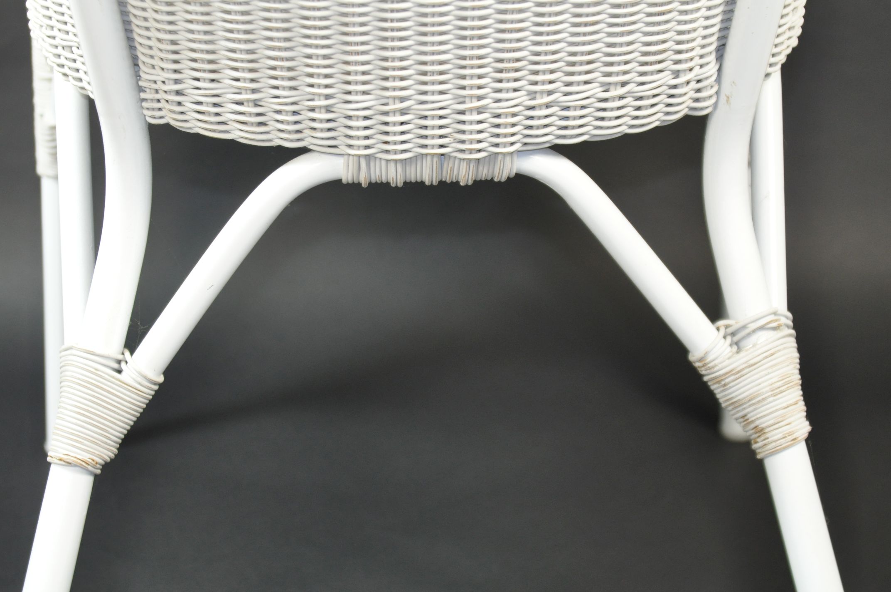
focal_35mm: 99
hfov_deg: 20.6
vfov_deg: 13.8
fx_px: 2447
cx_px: 446
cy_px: 296
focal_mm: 66
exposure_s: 1/100
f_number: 4
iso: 800
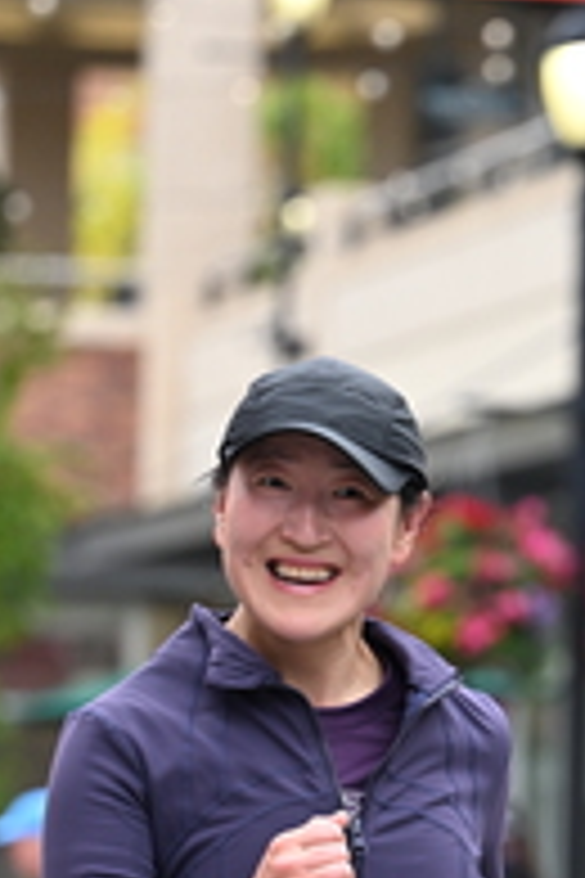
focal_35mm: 268
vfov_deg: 7.7
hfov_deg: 5.1
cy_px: 702
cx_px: 578
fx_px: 6532
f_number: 2.8
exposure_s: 1/1600
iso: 640
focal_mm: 95
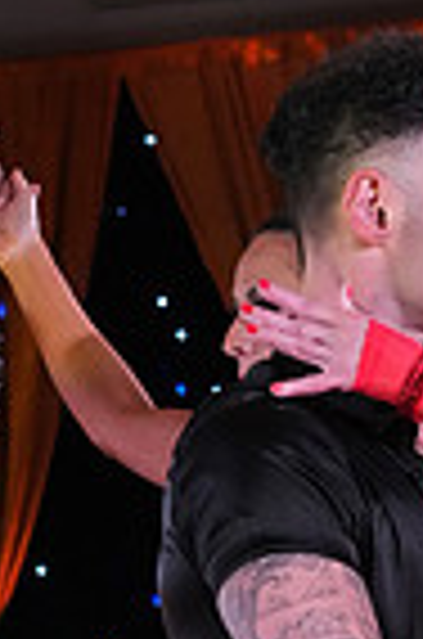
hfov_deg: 6.4
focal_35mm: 209
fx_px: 3701
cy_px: 922
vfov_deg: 9.6
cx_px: 709
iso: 8000
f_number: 5.6
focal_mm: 51
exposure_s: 1/400
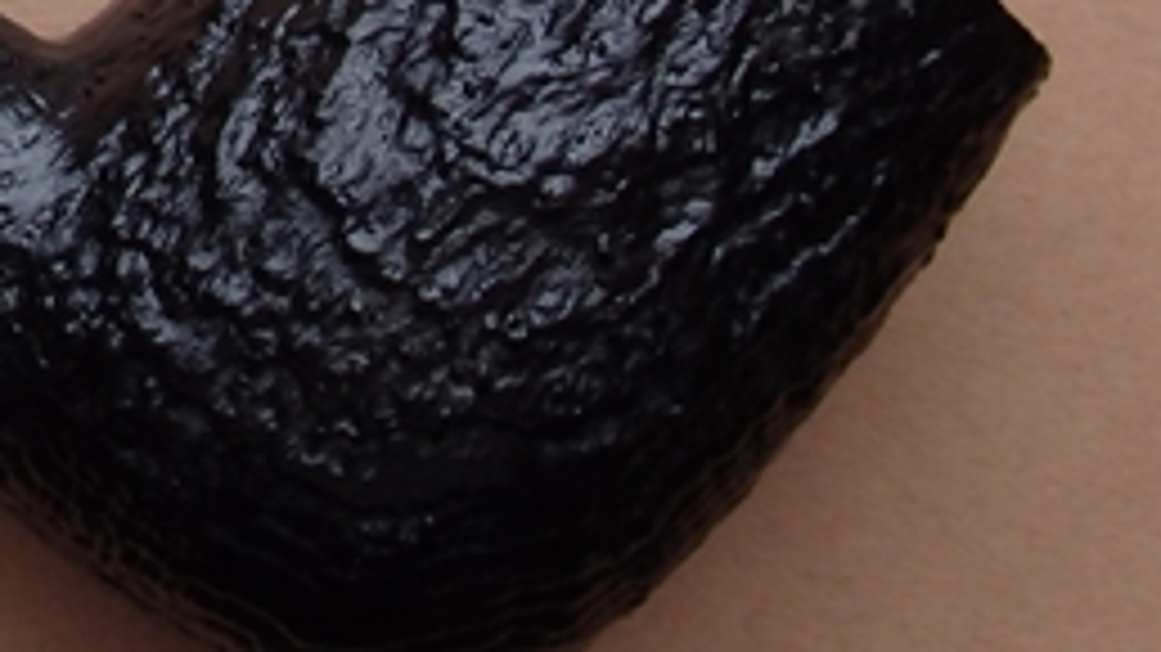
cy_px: -423
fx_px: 6248
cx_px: -526
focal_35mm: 203
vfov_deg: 5.9
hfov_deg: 10.3
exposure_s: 1/13
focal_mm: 10.8
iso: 125
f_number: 4.2
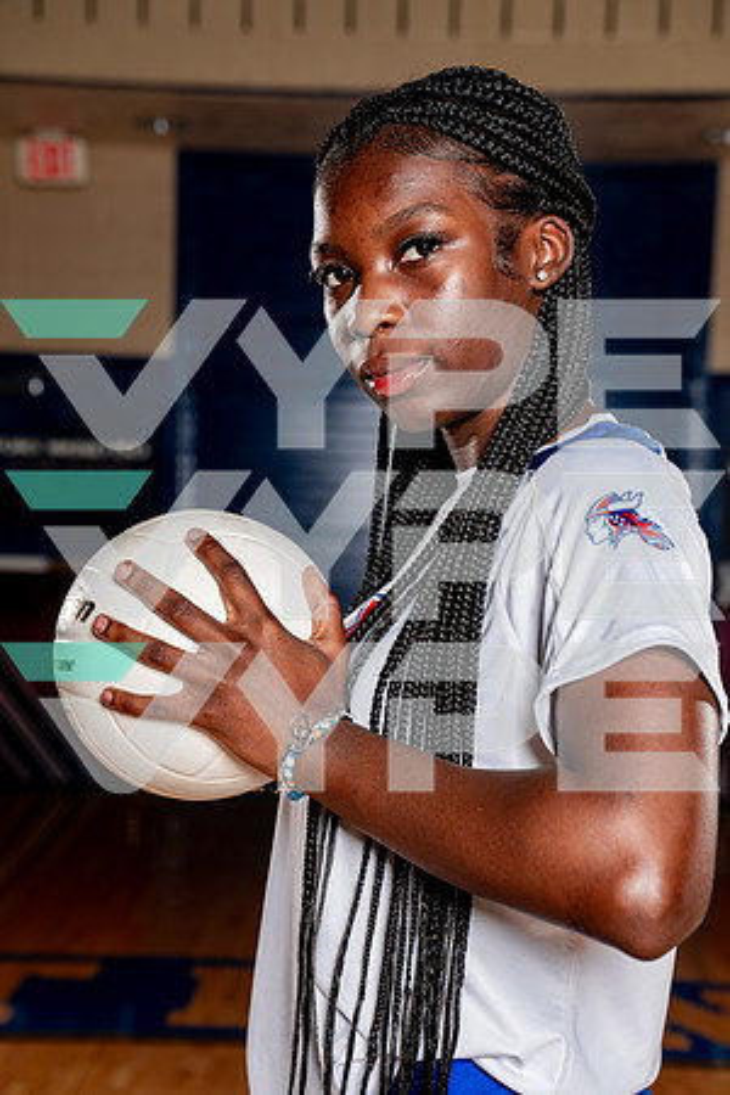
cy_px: 548
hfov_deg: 19.5
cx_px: 365
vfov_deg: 28.8
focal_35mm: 70
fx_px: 2129
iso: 200
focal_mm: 70
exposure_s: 1/250
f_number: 5.6
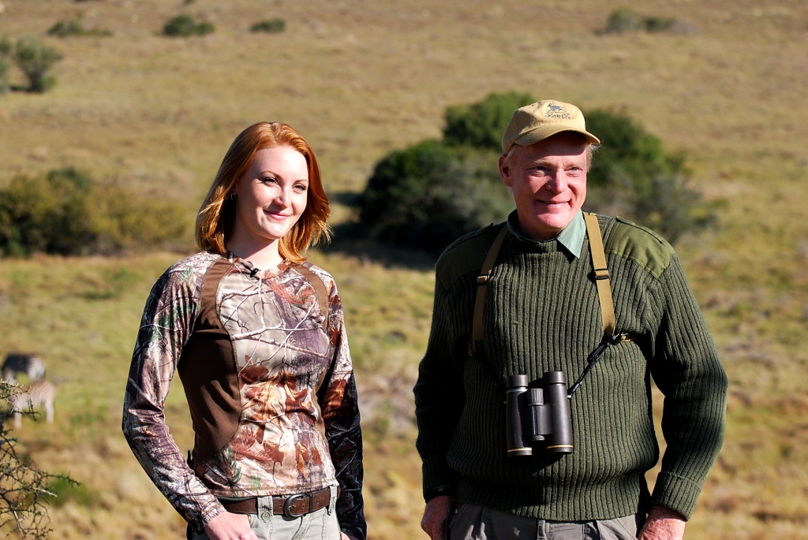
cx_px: 404
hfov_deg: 17.0
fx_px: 2696
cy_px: 270
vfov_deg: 11.4
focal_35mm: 120
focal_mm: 80
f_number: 5
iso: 100
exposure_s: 1/400
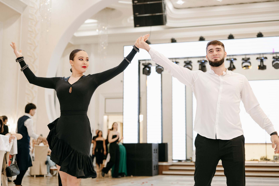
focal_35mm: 52
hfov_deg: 38.0
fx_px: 406
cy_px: 93
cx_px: 136
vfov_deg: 25.8
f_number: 2.5
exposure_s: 1/400
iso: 1600
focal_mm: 50
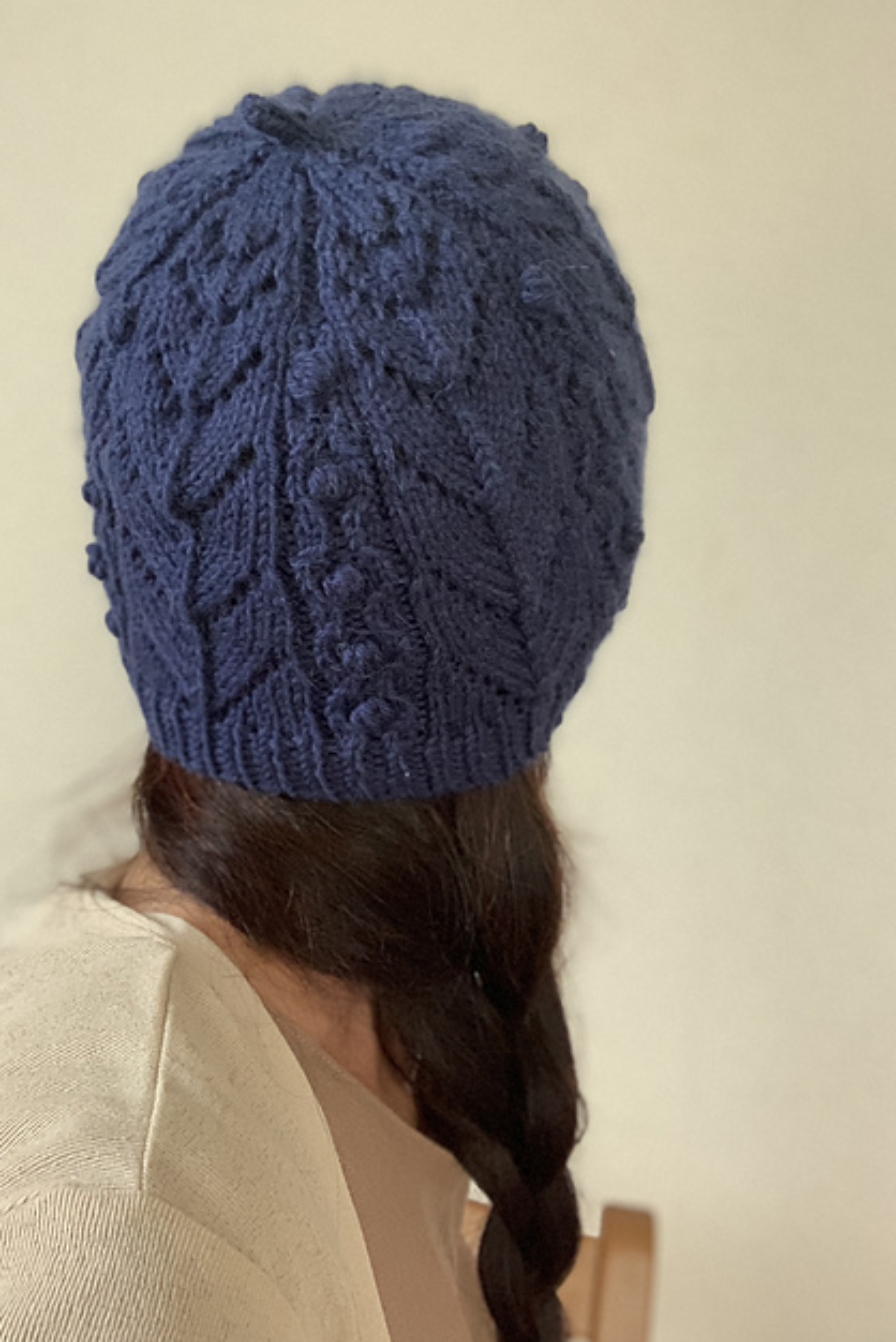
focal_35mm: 34
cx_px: 399
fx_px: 1268
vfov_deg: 55.8
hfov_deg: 38.9
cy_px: 675
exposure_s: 1/23
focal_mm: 2.87
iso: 500
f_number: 2.2
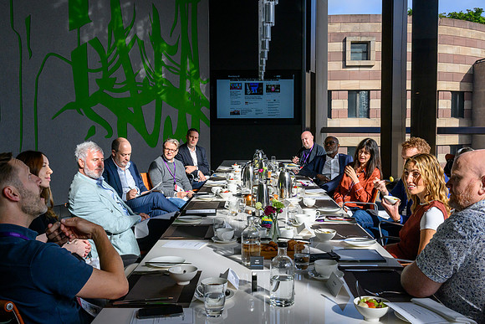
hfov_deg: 53.6
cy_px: 162
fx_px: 481
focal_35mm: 36
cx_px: 242
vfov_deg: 37.2
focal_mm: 35
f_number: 11
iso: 1250
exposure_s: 1/1250
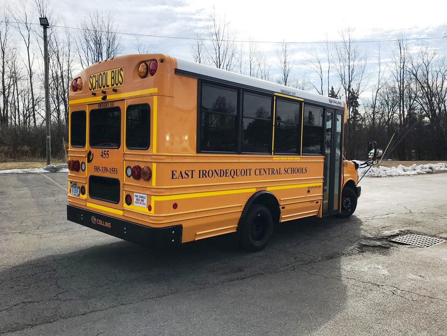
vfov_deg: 49.7
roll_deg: +0.5
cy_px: 168
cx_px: 224
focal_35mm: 28
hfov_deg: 63.4
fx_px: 362
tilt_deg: -3.7
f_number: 1.8
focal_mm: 3.99
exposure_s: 1/3300
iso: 20
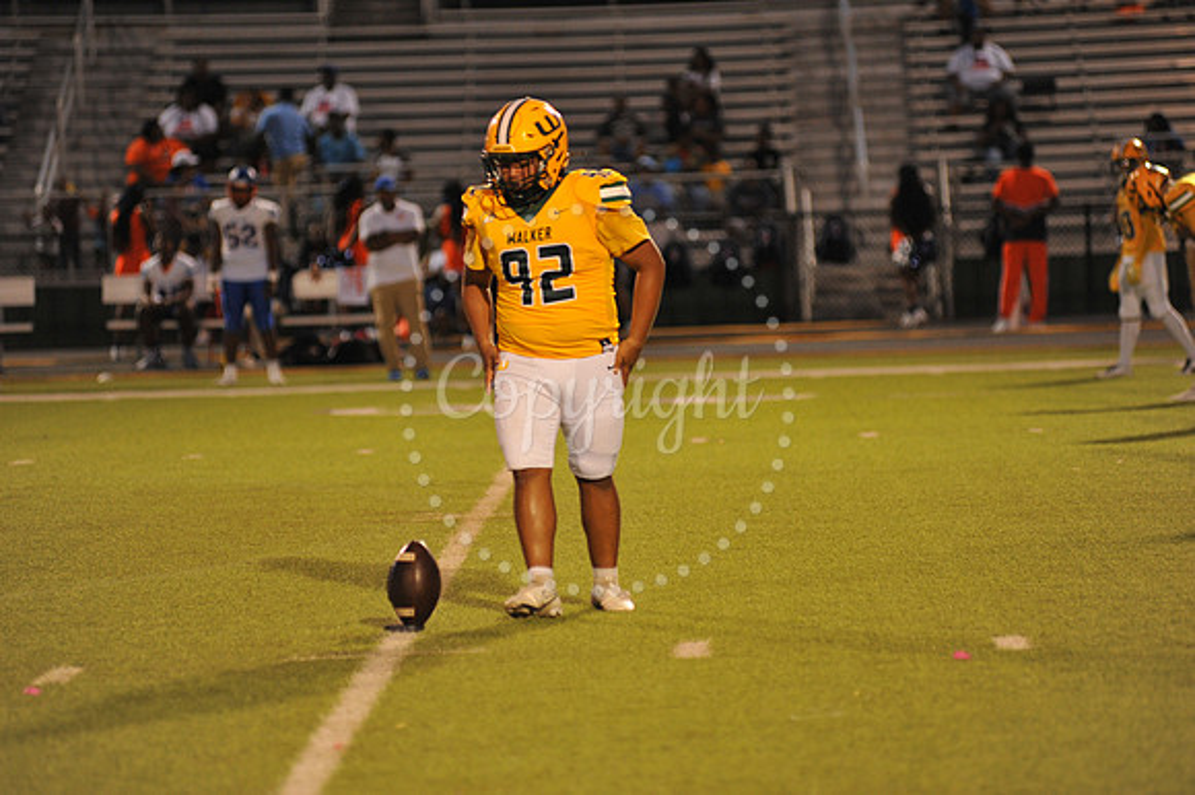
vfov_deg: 6.9
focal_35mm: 200
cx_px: 598
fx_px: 6635
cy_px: 398
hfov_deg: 10.3
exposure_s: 1/250
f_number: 3.5
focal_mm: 200
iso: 1600
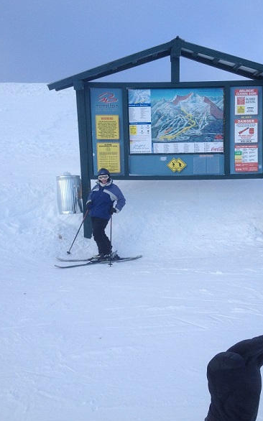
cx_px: 142
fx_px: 436
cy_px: 208
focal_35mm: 38
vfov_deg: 51.6
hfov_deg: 33.5
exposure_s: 1/699
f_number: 2.4
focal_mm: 4.28
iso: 50
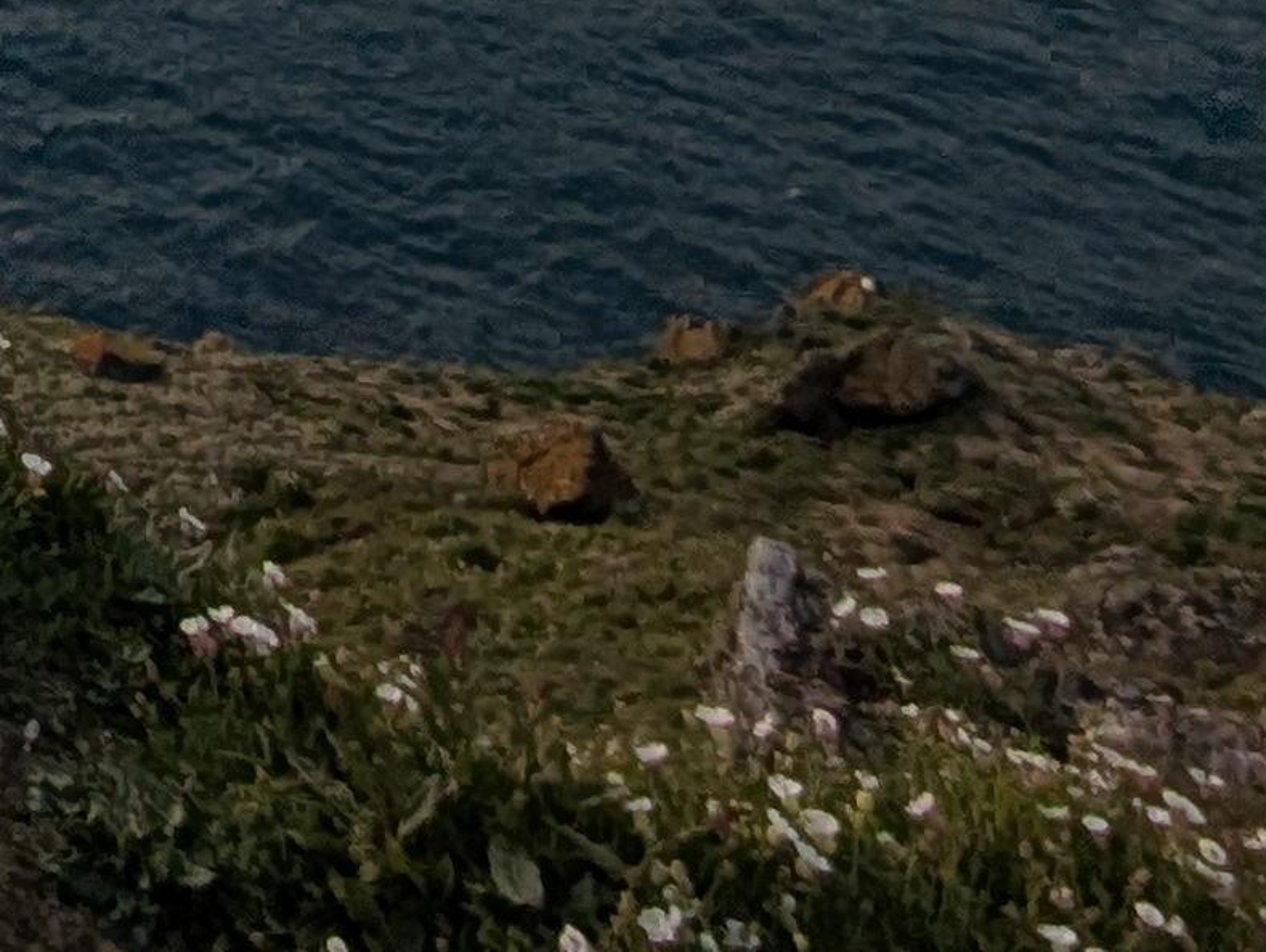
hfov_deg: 16.7
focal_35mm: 82
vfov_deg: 12.1
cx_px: -1386
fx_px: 3001
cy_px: -1668
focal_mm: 1.83
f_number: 2.2
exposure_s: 1/3106
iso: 52
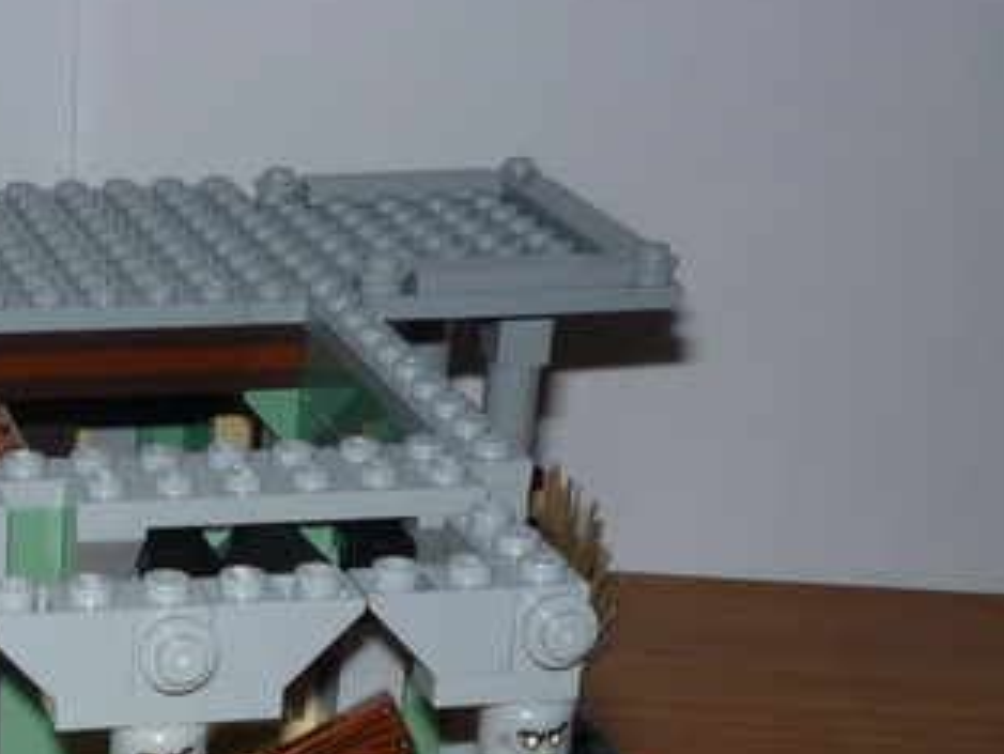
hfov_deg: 20.3
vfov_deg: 15.2
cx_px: -93
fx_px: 2669
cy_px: 1009
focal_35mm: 92
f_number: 4
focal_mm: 5.2
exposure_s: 1/30
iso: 100
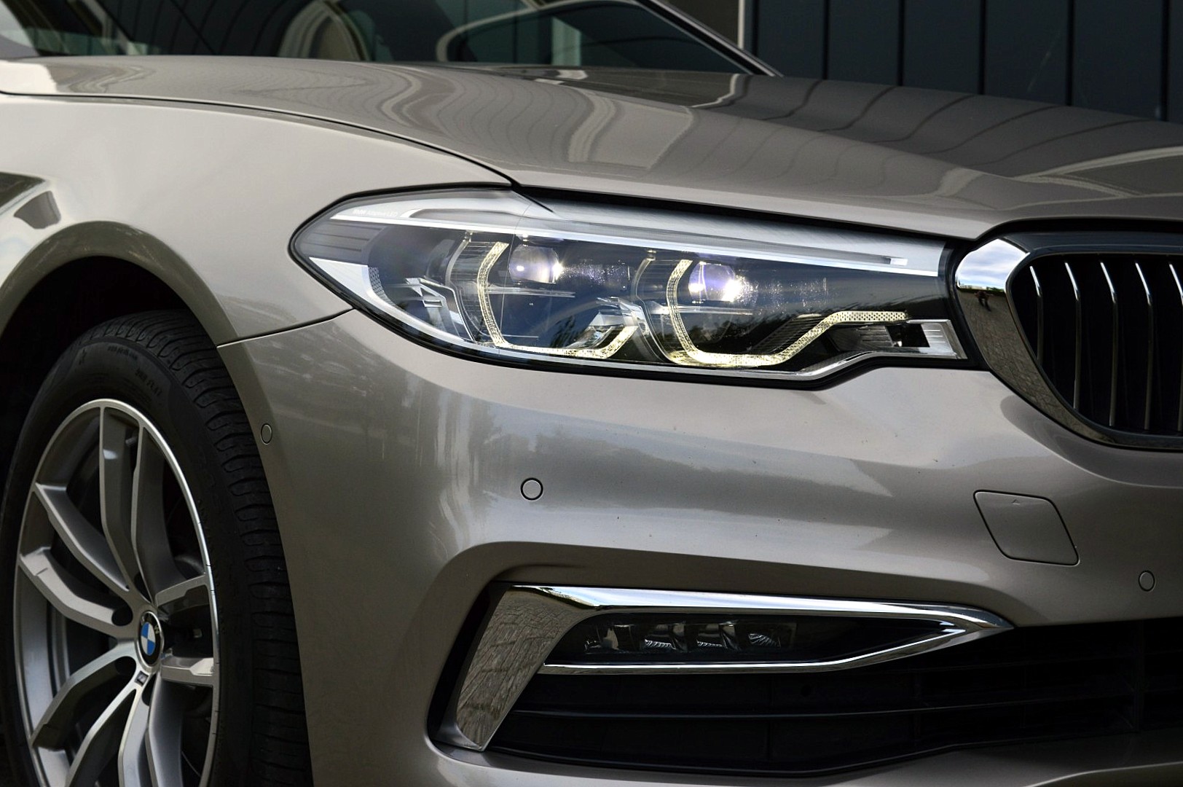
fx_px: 2266
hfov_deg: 29.3
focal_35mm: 69
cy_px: 394
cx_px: 592
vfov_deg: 19.7
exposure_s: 1/400
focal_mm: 46
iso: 400
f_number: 11
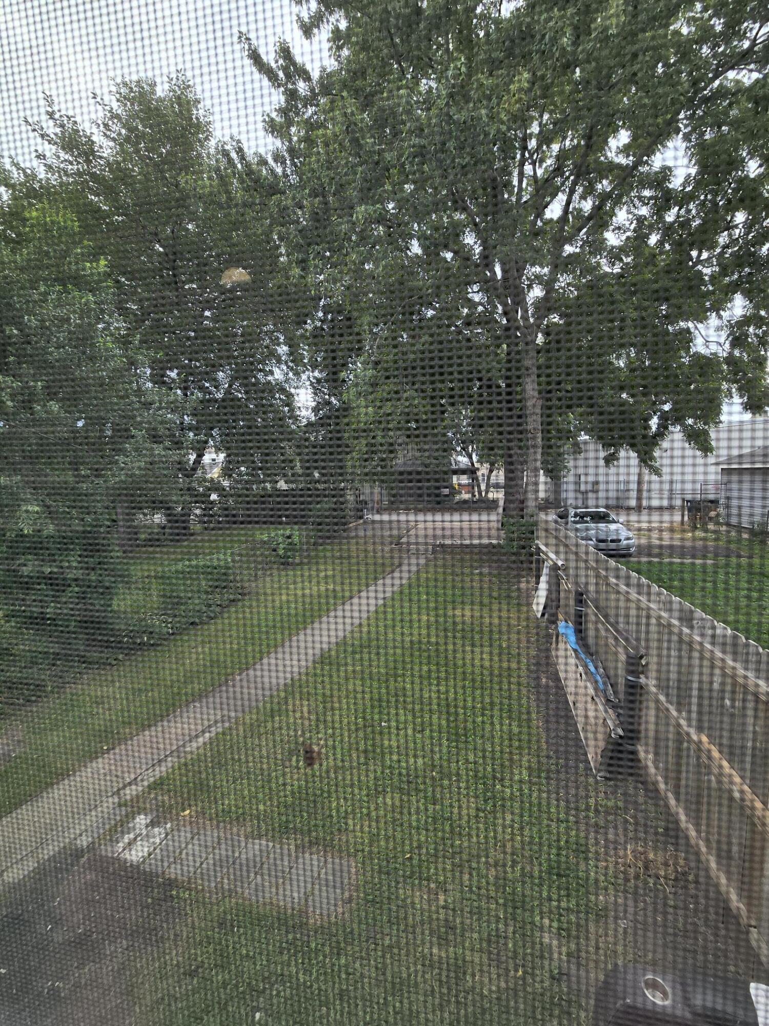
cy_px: 513
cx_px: 384
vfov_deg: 106.2
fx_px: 385
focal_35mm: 13
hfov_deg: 89.9
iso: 50
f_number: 2.2
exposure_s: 1/214
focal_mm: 2.2
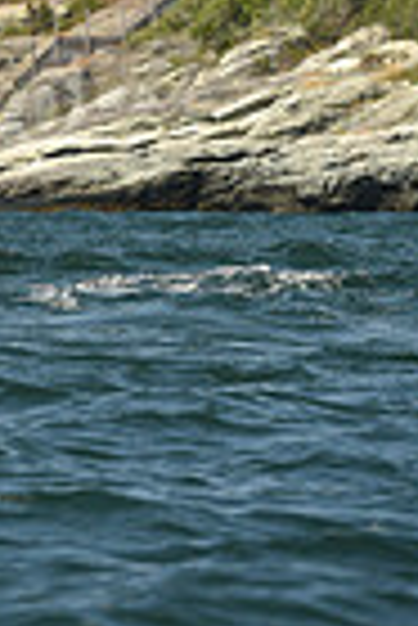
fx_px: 18883
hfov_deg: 1.3
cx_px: -443
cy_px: -540
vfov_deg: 1.9
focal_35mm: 1087
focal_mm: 260
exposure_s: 1/1000
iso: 250
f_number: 7.1
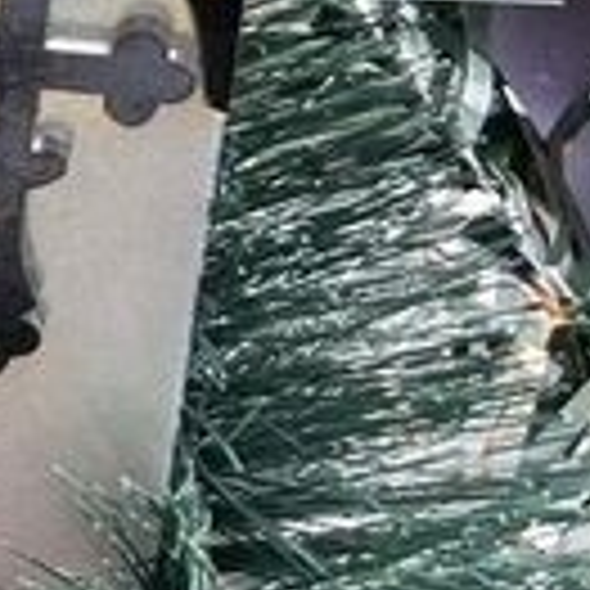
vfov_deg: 12.5
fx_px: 2700
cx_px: -1036
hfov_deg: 10.1
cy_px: 212
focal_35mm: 140
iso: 50
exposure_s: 1/561
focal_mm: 5.7
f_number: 1.5
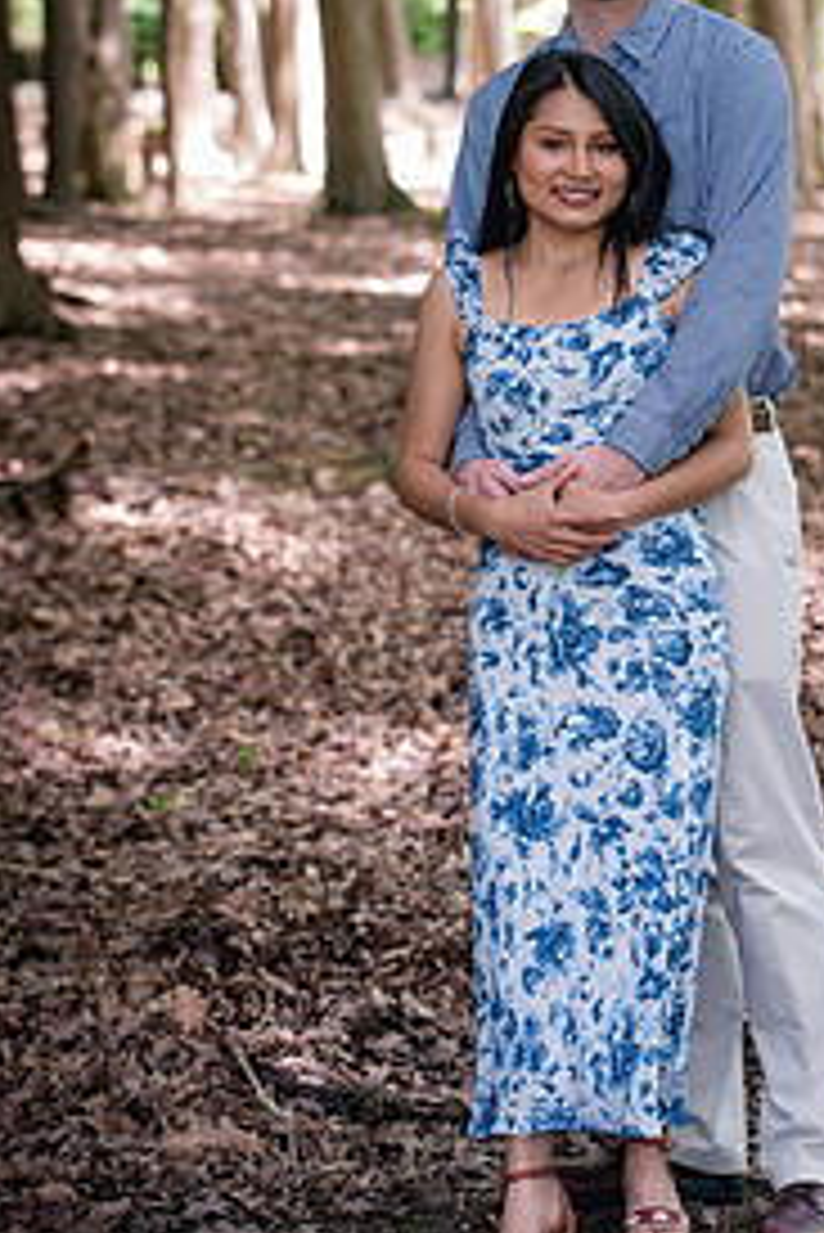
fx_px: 3943
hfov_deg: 11.9
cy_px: 428
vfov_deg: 17.7
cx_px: 626
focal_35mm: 115
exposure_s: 1/125
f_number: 3.5
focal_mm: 70
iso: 800
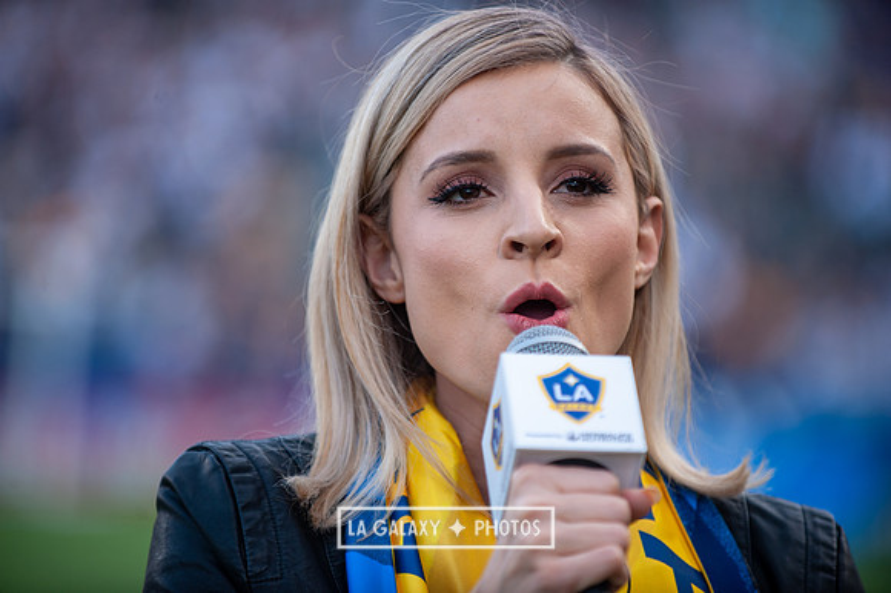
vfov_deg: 6.9
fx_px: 4947
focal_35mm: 200
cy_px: 296
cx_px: 446
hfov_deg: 10.3
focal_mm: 200
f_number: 2.8
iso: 250
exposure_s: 1/400
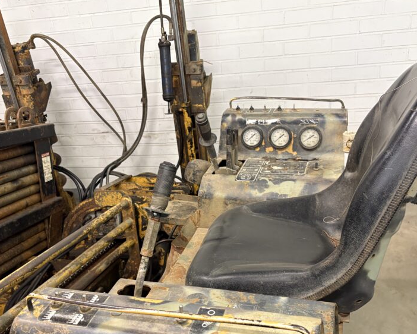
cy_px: 211
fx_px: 457
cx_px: 183
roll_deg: +7.5
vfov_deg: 39.8
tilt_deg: -27.1
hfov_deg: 49.0
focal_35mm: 37
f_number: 1.6
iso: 250
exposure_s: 1/50
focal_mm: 5.96
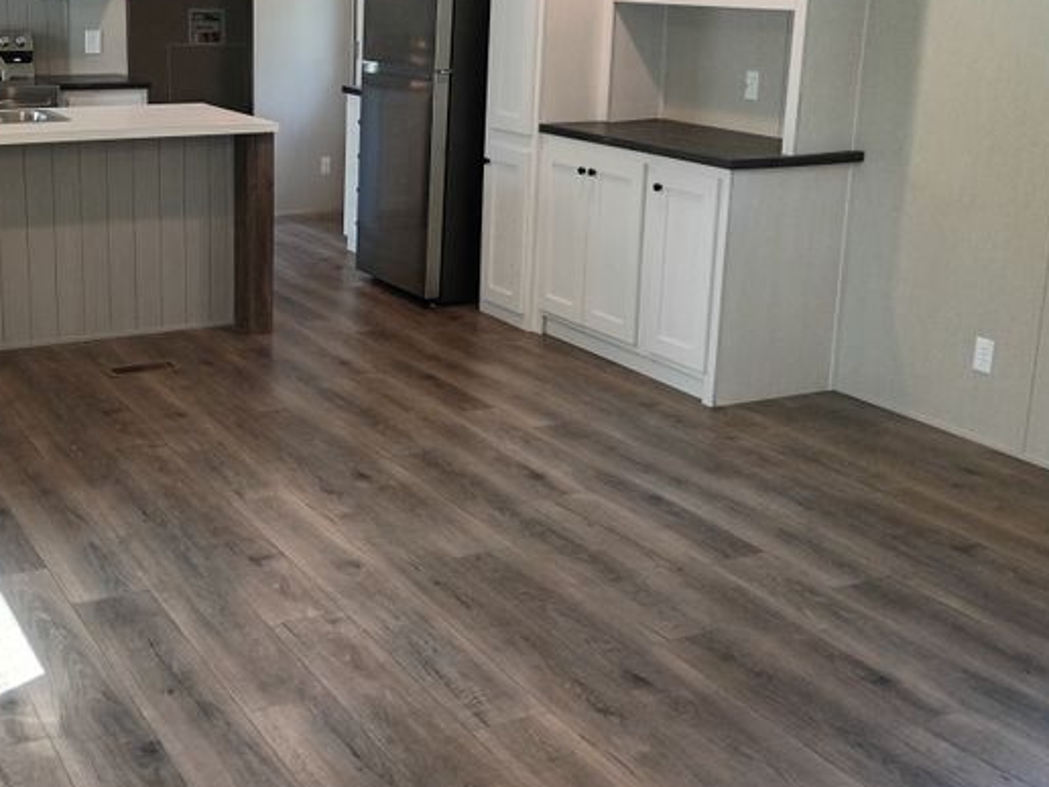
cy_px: 289
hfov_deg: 41.1
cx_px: 295
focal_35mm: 45
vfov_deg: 32.0
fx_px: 1364
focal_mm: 4.27
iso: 412
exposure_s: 1/60
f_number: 1.8
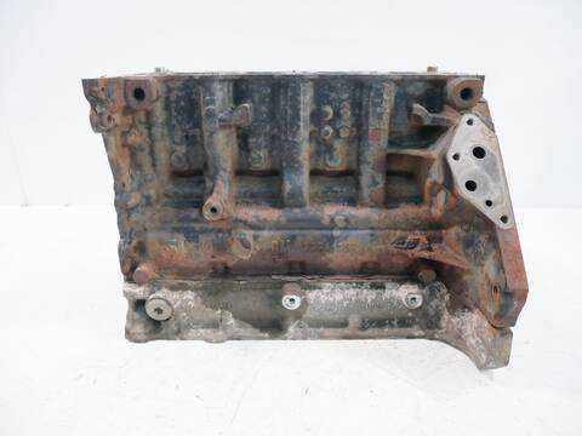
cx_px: 291
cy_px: 218
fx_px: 437
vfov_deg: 53.1
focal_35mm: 26
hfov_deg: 67.3
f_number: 3.5
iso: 500
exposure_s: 1/60
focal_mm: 13
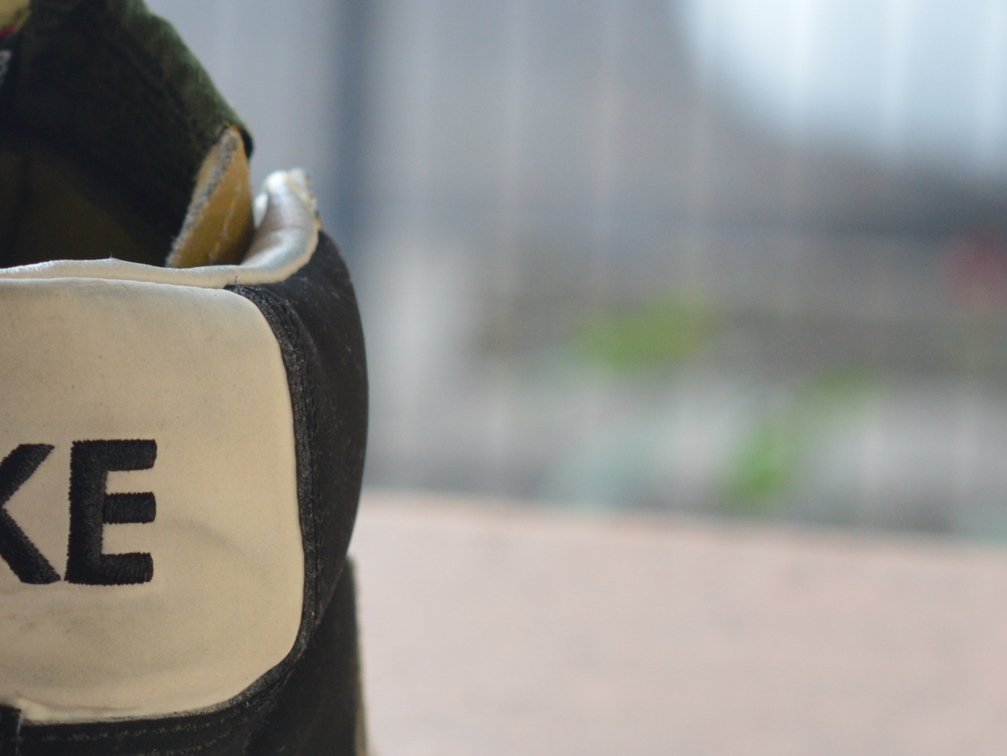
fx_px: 5819
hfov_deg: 9.7
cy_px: 664
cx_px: -377
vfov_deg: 7.4
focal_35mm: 200
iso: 400
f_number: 5.6
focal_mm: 50
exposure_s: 1/125
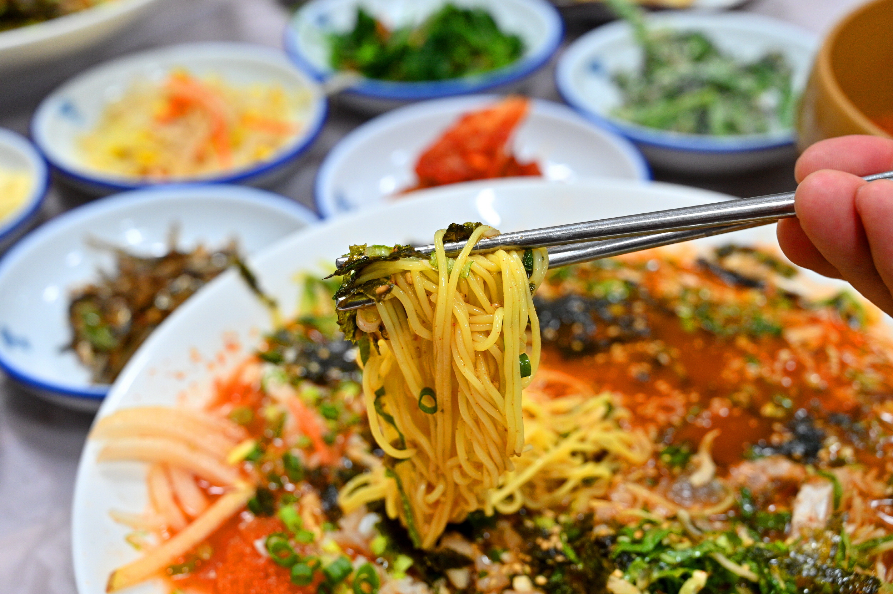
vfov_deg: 27.0
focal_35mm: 50
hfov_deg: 39.6
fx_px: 1240
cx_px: 446
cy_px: 297
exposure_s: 1/100
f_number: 7.1
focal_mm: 50
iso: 1000
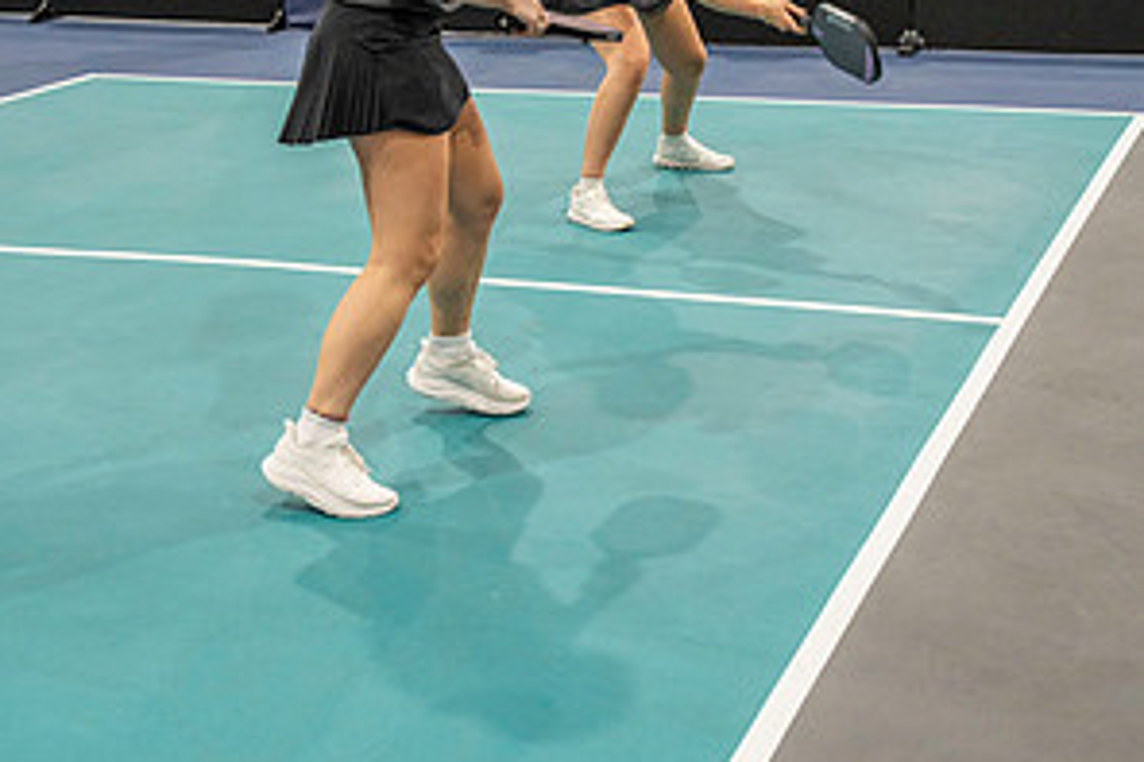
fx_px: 2223
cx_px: 572
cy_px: 278
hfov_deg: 28.9
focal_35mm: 70
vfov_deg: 19.4
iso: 4000
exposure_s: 1/400
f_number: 4
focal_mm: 46
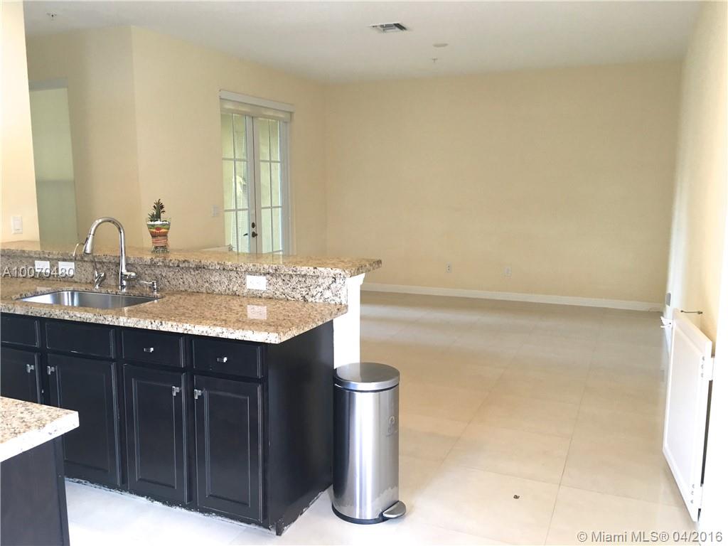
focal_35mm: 29
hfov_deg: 61.7
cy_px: 273
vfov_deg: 48.2
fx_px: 610
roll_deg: +0.3
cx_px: 364
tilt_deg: -9.6
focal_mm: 4.15
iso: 100
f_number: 2.2
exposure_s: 1/30
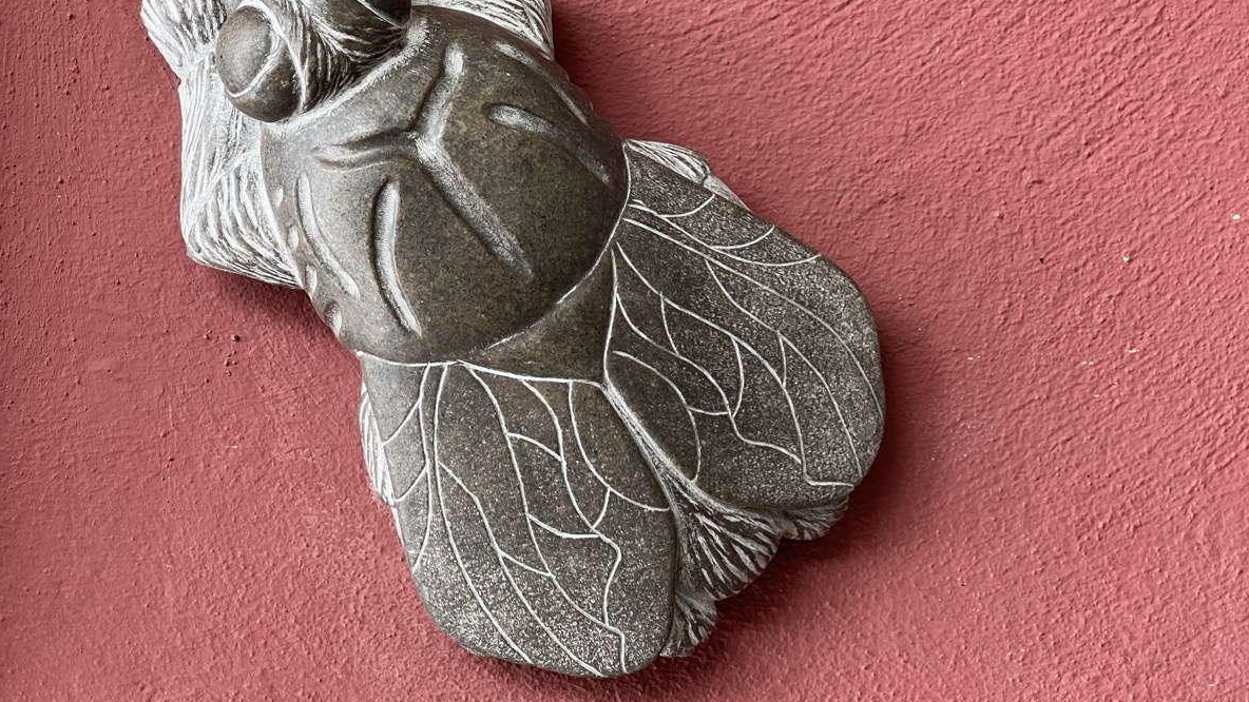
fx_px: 2815
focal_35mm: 85
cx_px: 627
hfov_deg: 25.0
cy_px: 253
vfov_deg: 14.2
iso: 100
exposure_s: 1/100
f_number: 2.8
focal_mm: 9
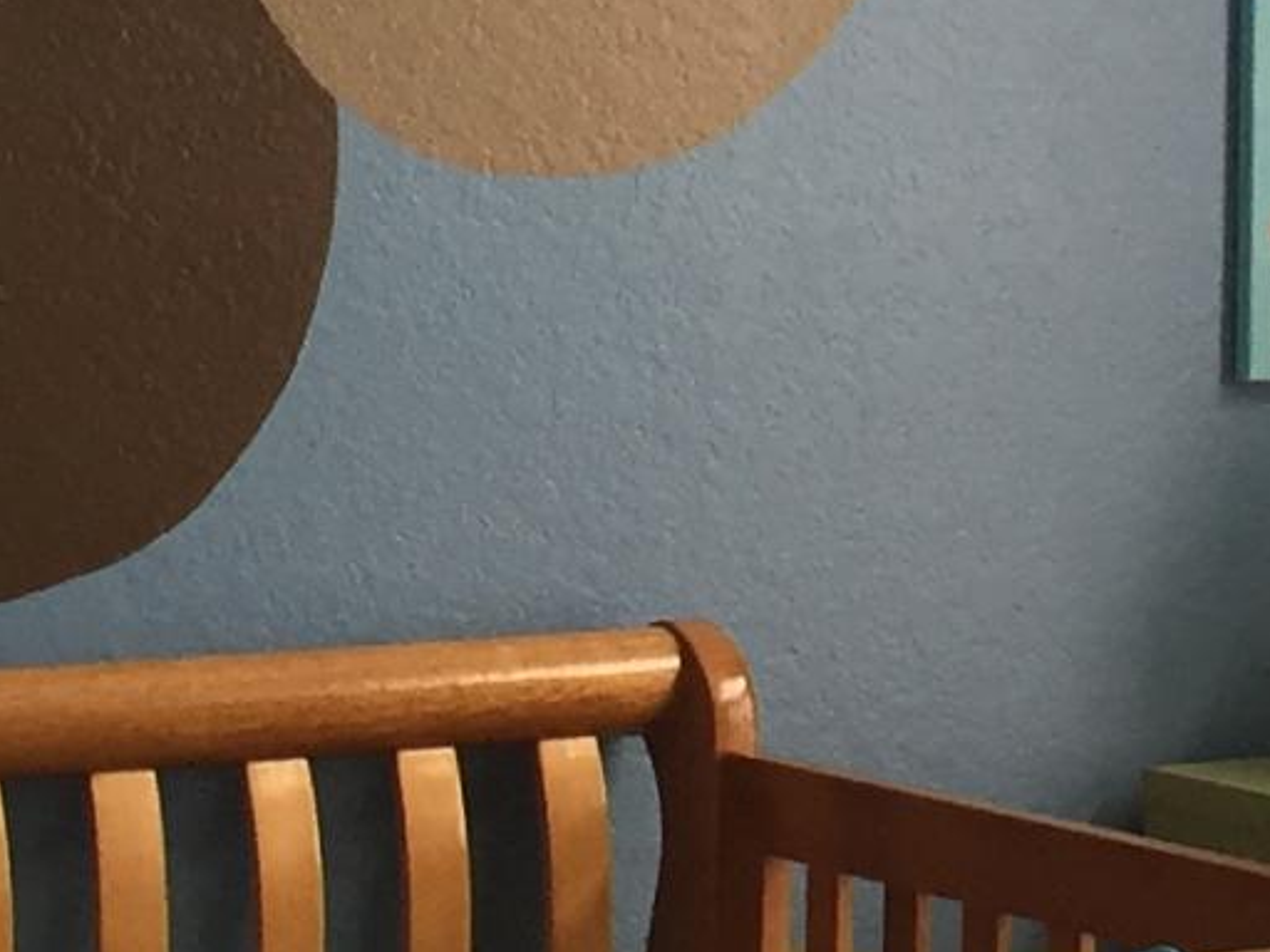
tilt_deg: -0.8
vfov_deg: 8.7
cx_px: 1081
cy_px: 0
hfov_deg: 11.6
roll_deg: -1.3
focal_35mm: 170
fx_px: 6237
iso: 32
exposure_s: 1/40
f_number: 2.2
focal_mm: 4.15
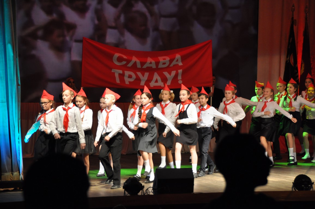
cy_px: 104
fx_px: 1180
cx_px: 158
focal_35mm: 135
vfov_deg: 10.1
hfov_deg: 15.2
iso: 1000
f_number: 6.3
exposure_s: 1/160
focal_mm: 90
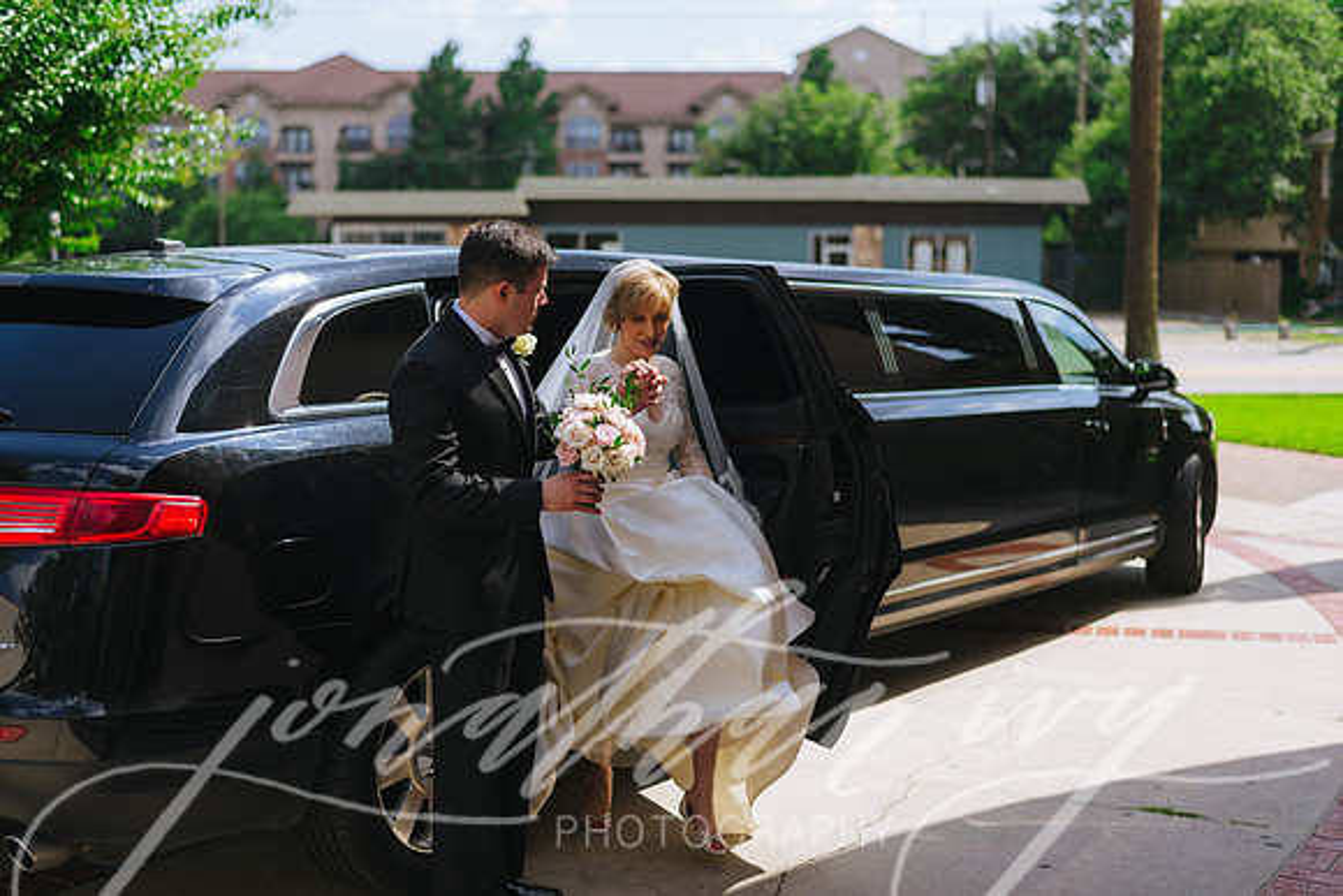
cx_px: 672
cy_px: 448
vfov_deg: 27.0
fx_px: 1866
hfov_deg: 39.6
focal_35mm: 50
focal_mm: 50
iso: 100
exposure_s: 1/2000
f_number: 2.2
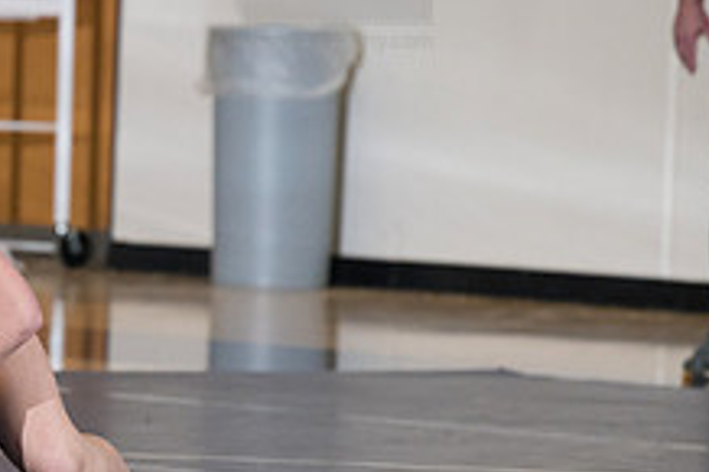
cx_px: -127
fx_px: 10213
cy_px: 386
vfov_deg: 2.6
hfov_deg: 4.0
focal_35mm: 519
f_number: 5.6
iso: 1250
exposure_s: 1/250
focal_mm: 195
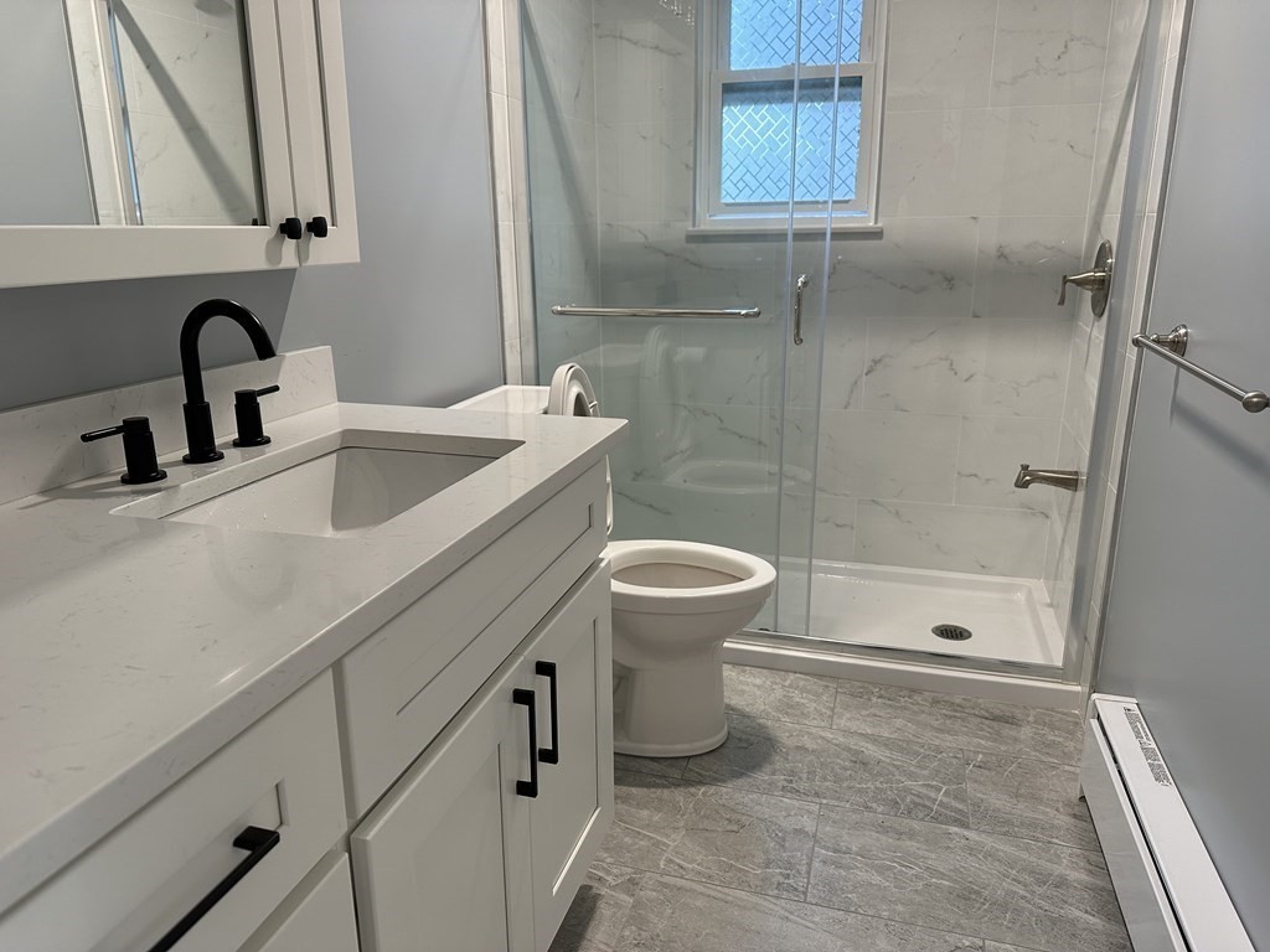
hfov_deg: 71.6
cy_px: 476
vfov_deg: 56.8
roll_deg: +0.7
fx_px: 881
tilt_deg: -15.6
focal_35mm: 24
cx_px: 635
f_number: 1.78
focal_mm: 6.86
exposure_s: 1/60
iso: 160
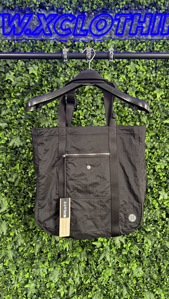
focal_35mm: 27
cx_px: 94
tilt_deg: -2.7
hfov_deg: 42.8
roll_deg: -0.6
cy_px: 152
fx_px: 215
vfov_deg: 69.9
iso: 640
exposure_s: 1/50
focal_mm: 6.76
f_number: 1.78
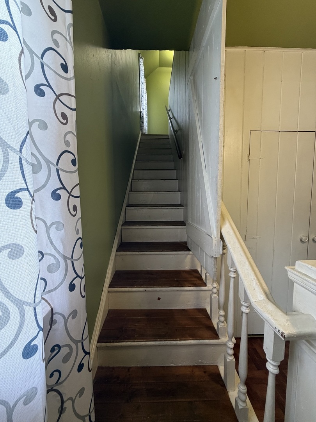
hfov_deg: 85.7
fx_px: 170
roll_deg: -0.5
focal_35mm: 14
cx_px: 158
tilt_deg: -5.1
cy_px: 211
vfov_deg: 102.1
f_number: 2.2
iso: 250
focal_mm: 2.22
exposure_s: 1/60
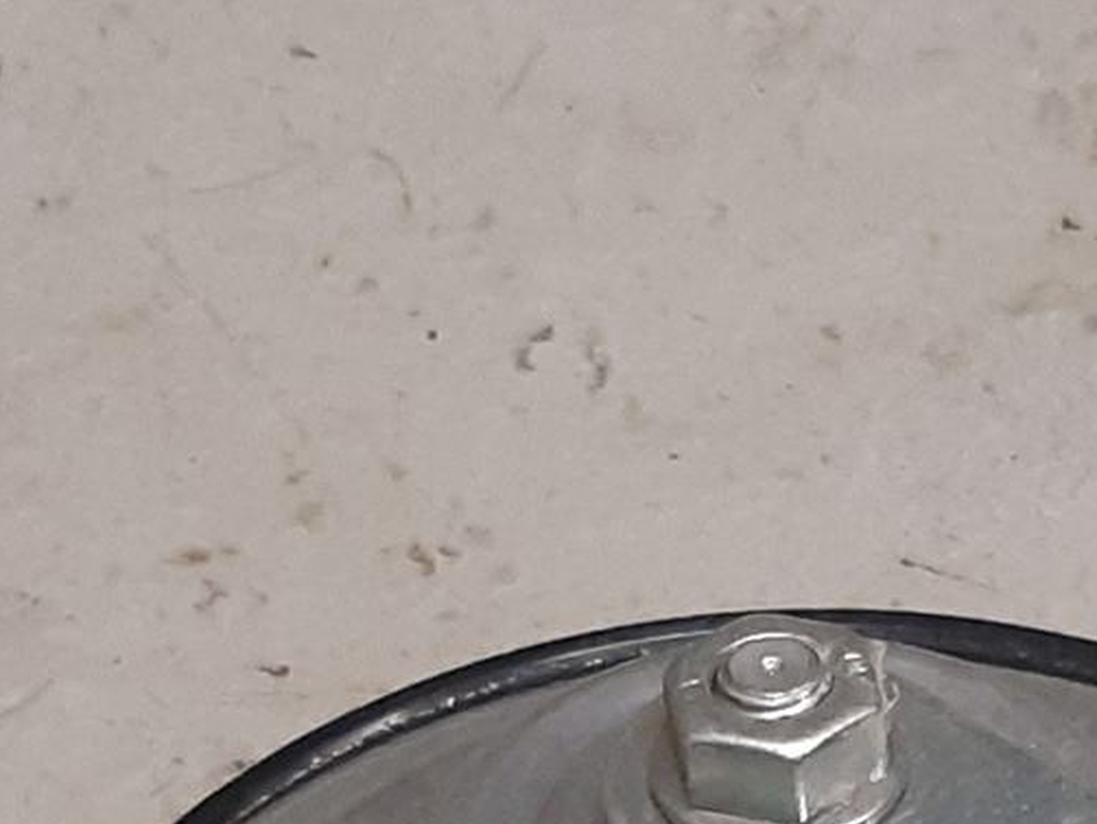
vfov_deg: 12.6
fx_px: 3361
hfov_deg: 18.3
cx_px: 905
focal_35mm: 106
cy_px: 1552
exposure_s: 1/60
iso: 200
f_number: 1.7
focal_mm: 3.93
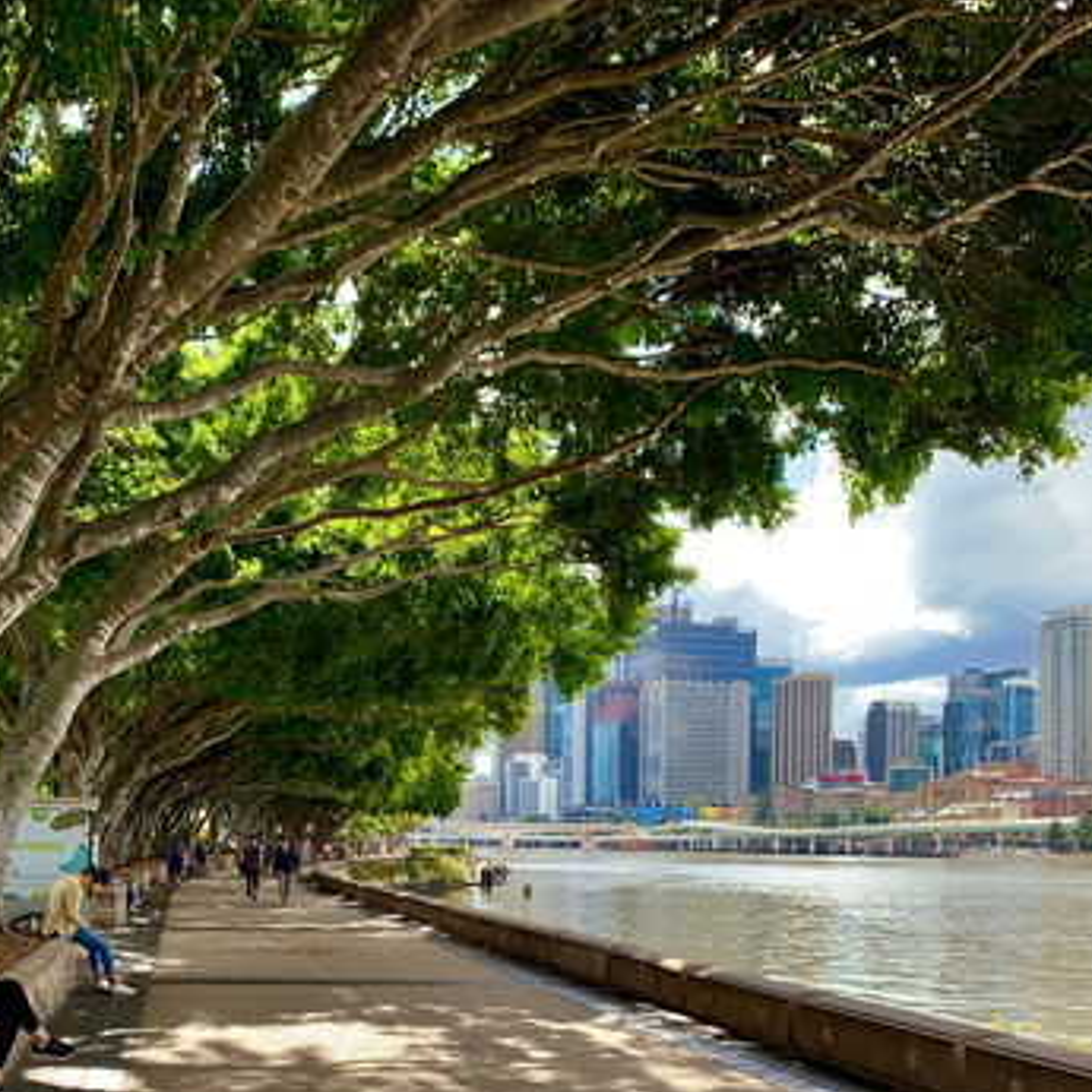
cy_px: 870
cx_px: 386
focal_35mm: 40
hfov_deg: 41.4
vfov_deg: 40.2
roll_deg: -1.0
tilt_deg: -1.0
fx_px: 1428
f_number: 1.8
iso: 25
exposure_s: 1/471
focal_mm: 4.25
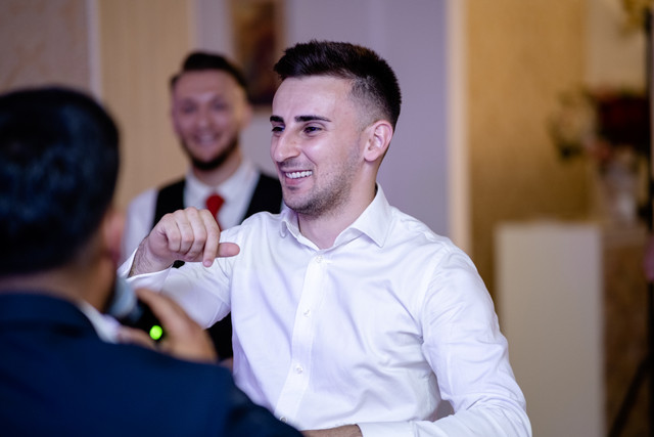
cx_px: 327
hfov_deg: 16.0
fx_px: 2326
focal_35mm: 128
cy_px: 218
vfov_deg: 10.7
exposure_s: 1/200
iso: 800
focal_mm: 85
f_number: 1.8
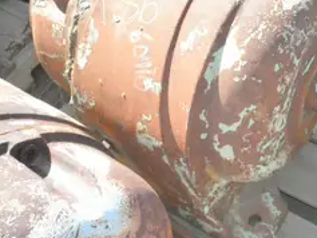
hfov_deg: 32.0
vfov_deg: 24.4
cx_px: 245
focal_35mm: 59
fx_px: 541
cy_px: 40
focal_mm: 6.1
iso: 64
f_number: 3.2
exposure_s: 1/200
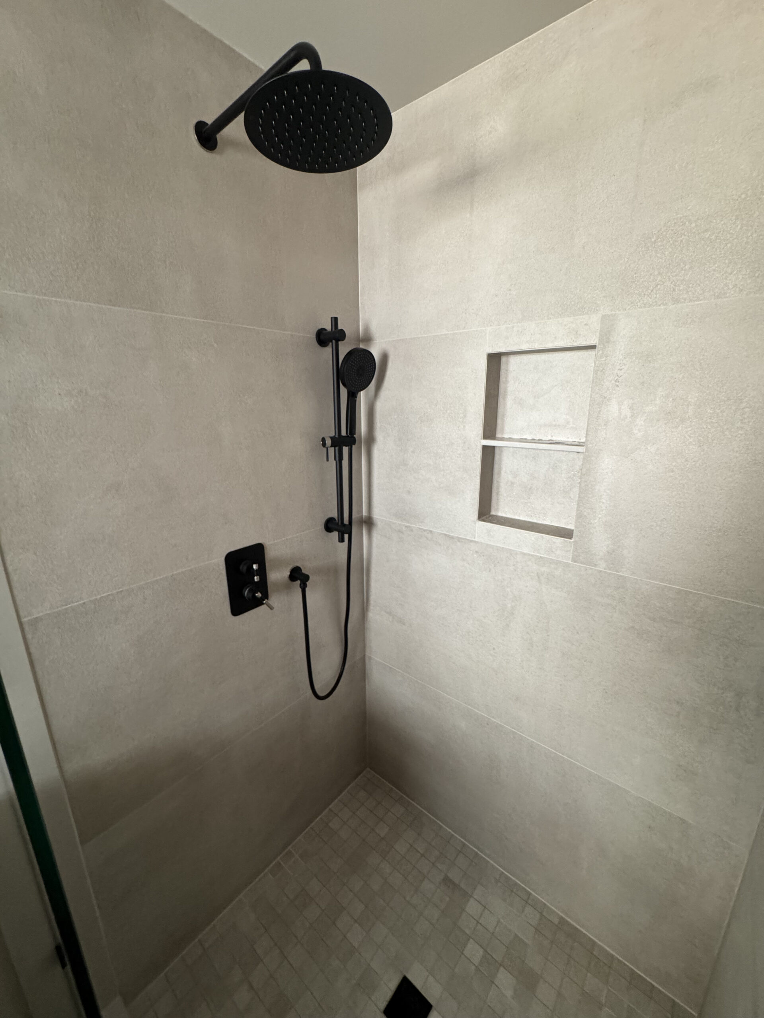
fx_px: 412
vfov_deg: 102.1
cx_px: 382
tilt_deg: -14.7
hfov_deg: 85.7
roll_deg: +1.2
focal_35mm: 14
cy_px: 509
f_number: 2.2
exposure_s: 1/61
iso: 320
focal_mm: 2.22
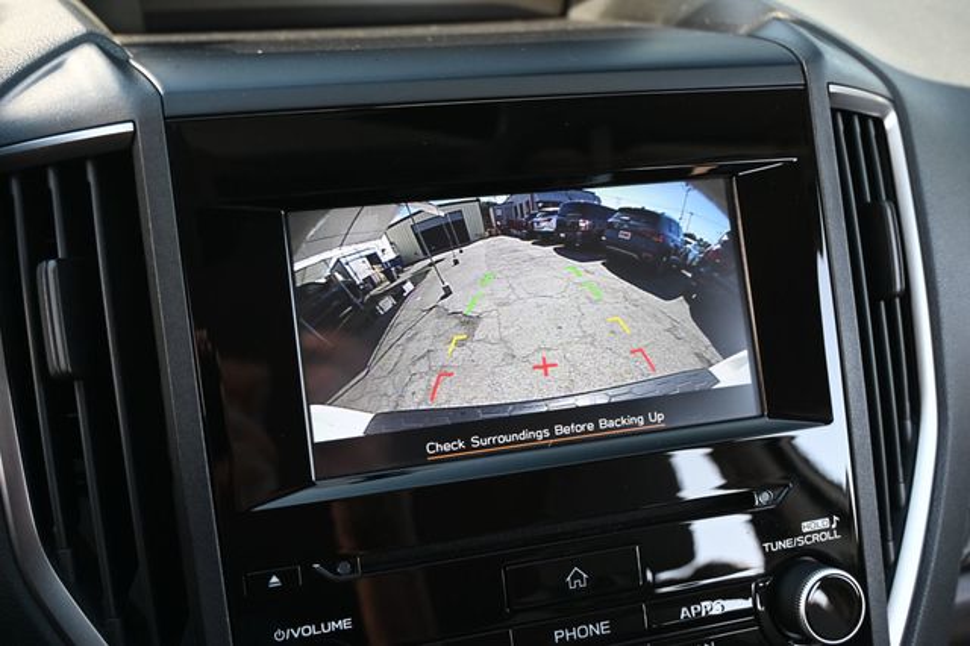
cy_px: 323
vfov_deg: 36.8
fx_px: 969
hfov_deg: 53.2
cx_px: 485
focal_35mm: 36
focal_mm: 24
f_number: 4.2
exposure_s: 1/125
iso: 500
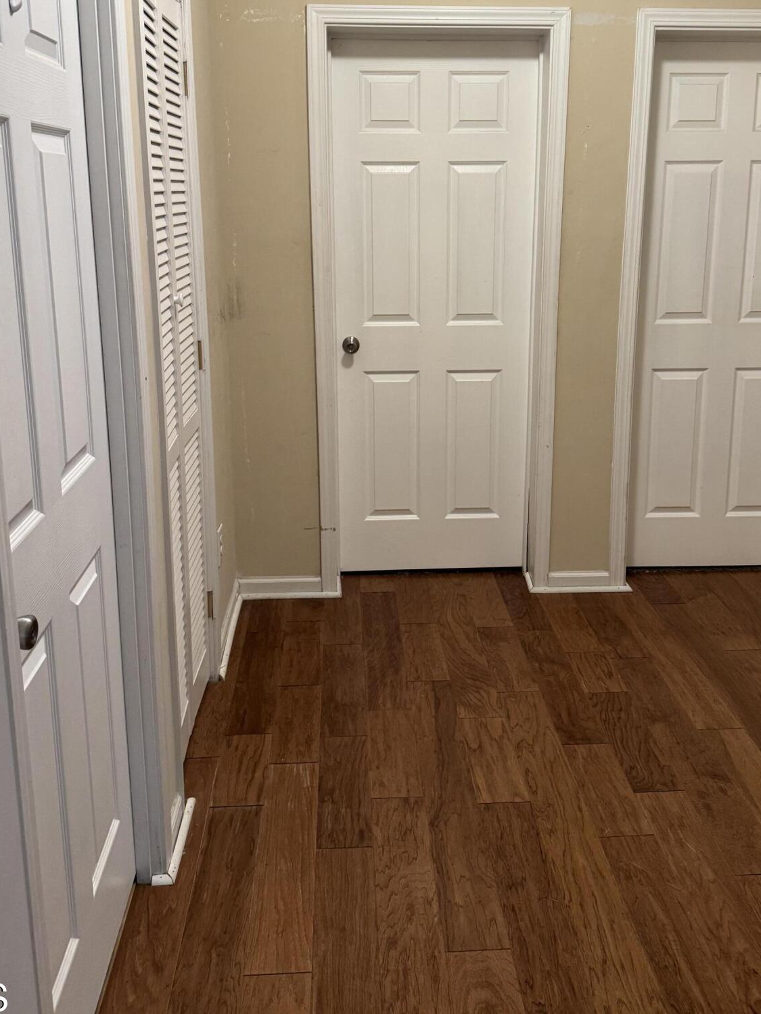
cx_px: 408
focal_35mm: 32
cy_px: 384
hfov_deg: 44.1
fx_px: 938
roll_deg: +0.1
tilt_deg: -12.9
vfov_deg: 56.2
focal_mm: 6.76
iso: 250
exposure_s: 1/60
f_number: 1.78
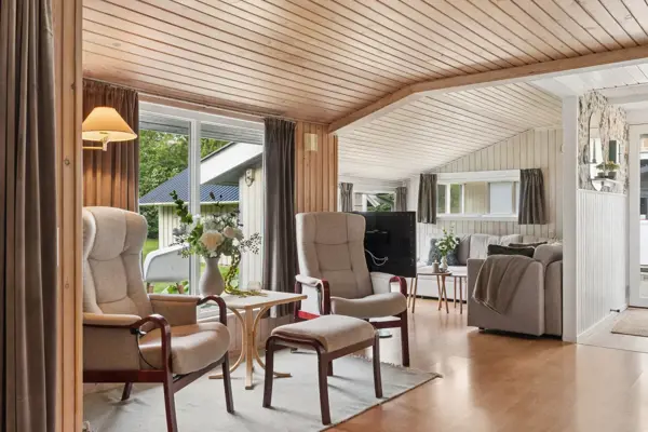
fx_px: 540
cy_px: 216
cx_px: 324
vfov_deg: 43.6
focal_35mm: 30
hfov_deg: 61.9
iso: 200
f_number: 8
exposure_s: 1/30
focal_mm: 20
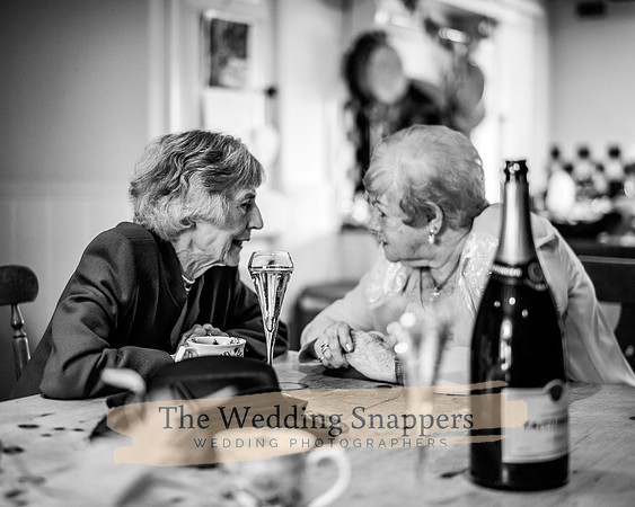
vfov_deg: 26.8
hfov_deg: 33.2
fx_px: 1065
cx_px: 288
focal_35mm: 57
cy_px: 255
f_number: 1.8
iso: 2000
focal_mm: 50
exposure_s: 1/400
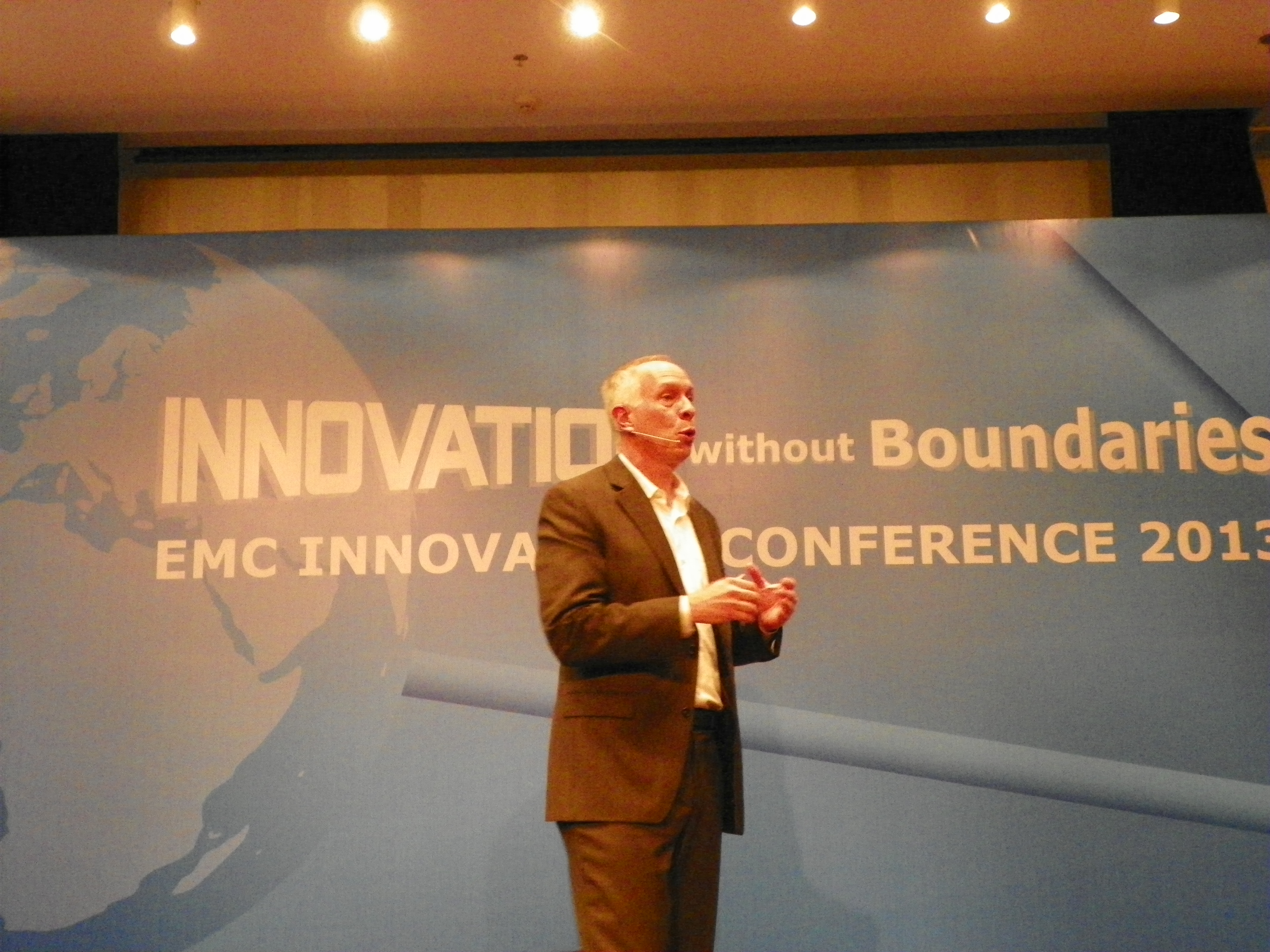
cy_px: 476
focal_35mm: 44
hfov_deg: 42.9
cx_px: 635
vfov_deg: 32.9
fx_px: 1614
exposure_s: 1/40
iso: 500
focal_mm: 7.9
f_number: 3.2
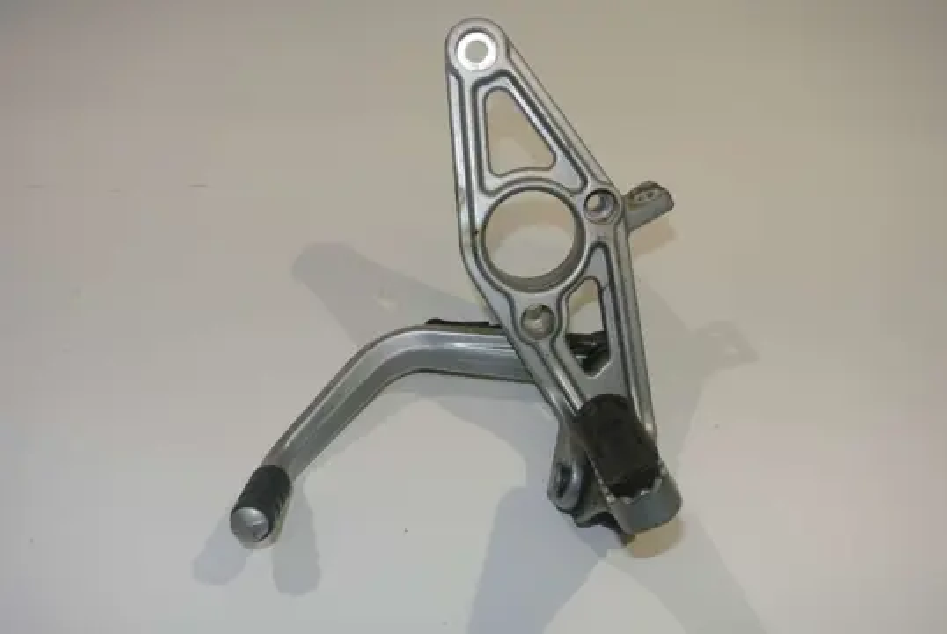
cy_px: 317
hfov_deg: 55.7
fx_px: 895
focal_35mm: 34
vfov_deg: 39.0
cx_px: 474
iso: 200
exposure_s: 1/60
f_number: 4.5
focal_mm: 12.7
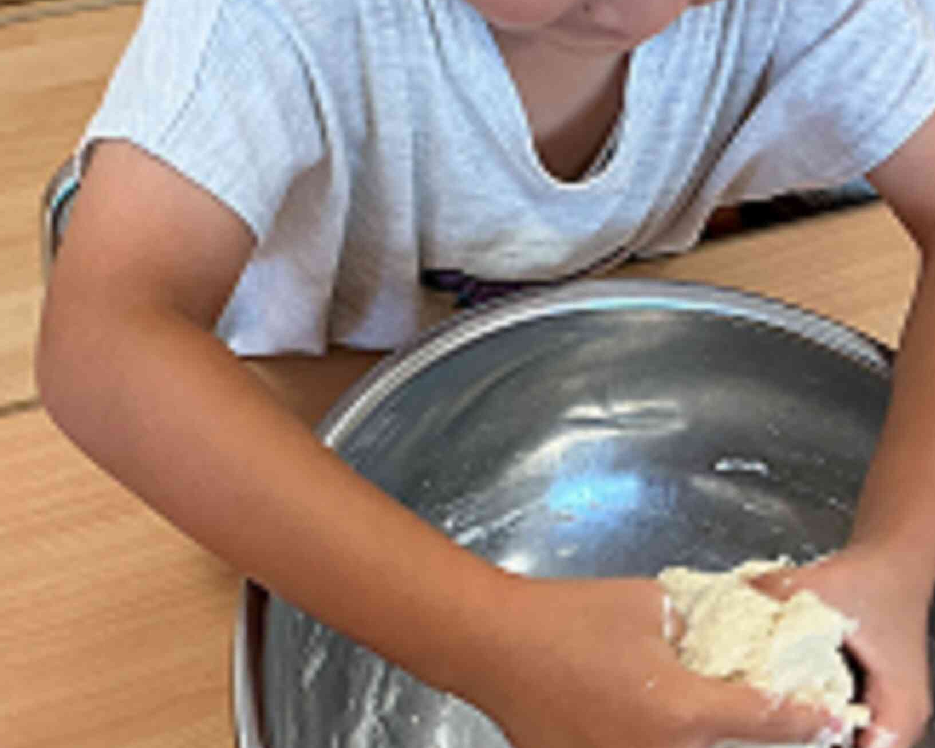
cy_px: 381
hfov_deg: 36.0
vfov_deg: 29.1
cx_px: 492
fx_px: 1439
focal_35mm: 52
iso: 64
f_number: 1.8
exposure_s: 1/120
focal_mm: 3
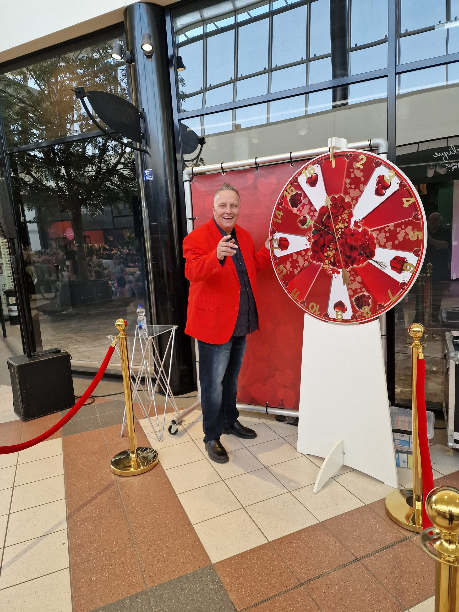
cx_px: 230
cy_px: 306
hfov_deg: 58.9
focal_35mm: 23
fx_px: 407
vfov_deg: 73.9
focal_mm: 6.4
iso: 200
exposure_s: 1/180
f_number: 1.8
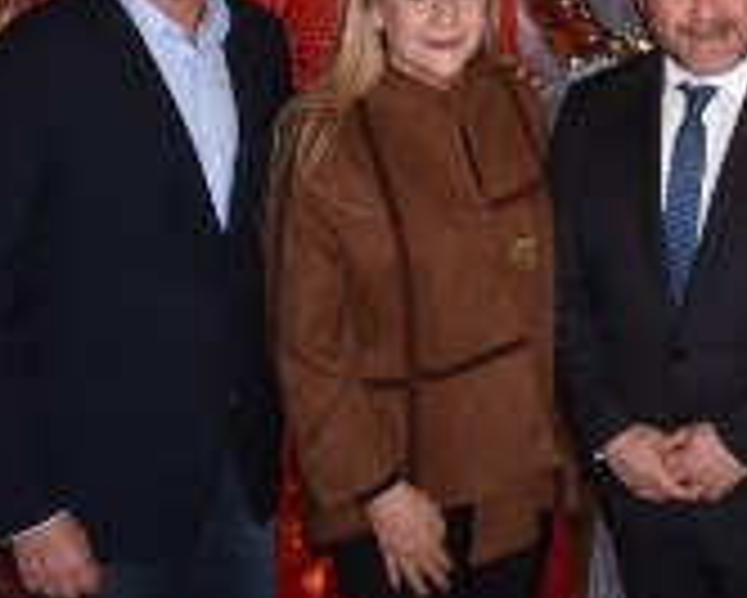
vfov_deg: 16.5
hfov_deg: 21.0
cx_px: 594
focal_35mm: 90
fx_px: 1991
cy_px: -85
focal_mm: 20
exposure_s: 1/60
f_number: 5.6
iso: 800
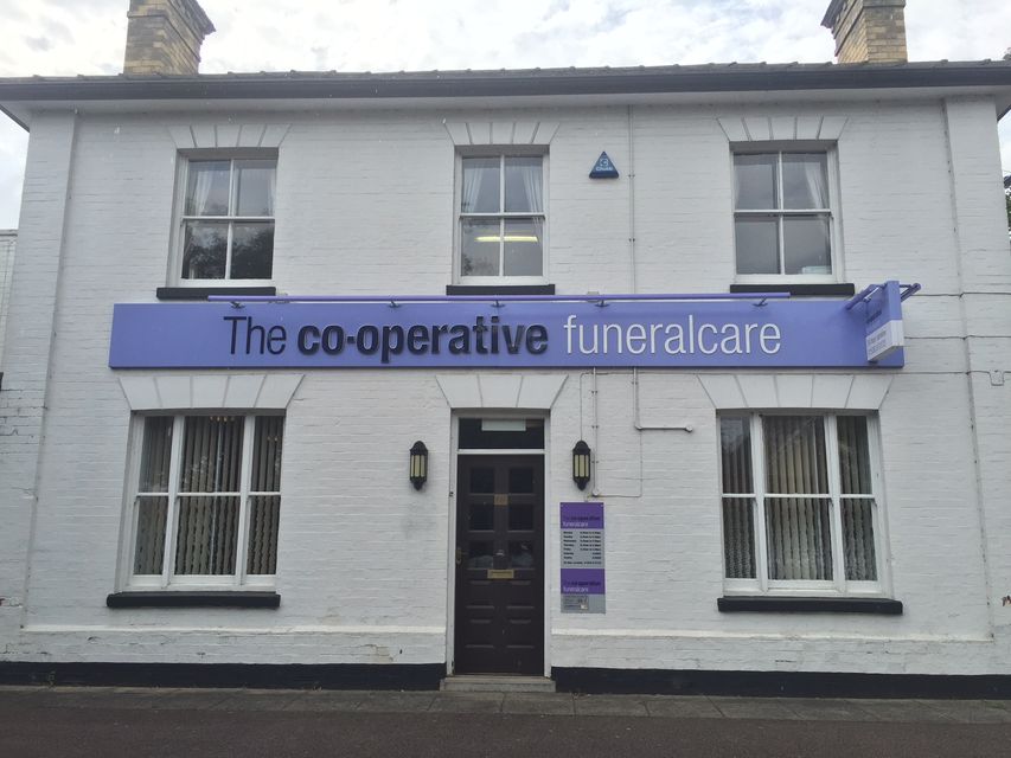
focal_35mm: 29
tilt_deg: +11.3
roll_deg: +0.2
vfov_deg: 48.2
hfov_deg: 61.7
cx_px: 506
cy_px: 379
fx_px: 847
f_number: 2.2
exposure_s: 1/920
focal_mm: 4.15
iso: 32
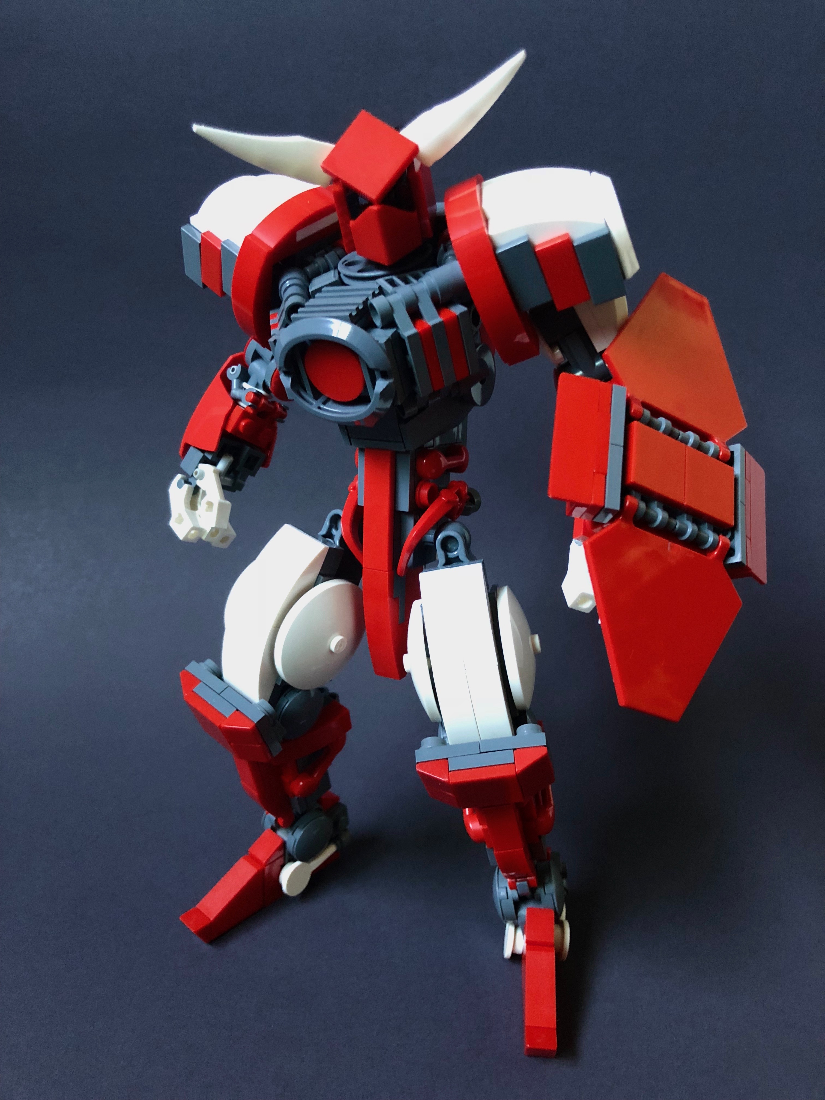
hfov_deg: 49.7
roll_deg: -0.7
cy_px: 550
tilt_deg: -20.9
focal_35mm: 28
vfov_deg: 63.4
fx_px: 890
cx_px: 412
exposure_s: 1/6
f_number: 1.8
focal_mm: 4
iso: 100
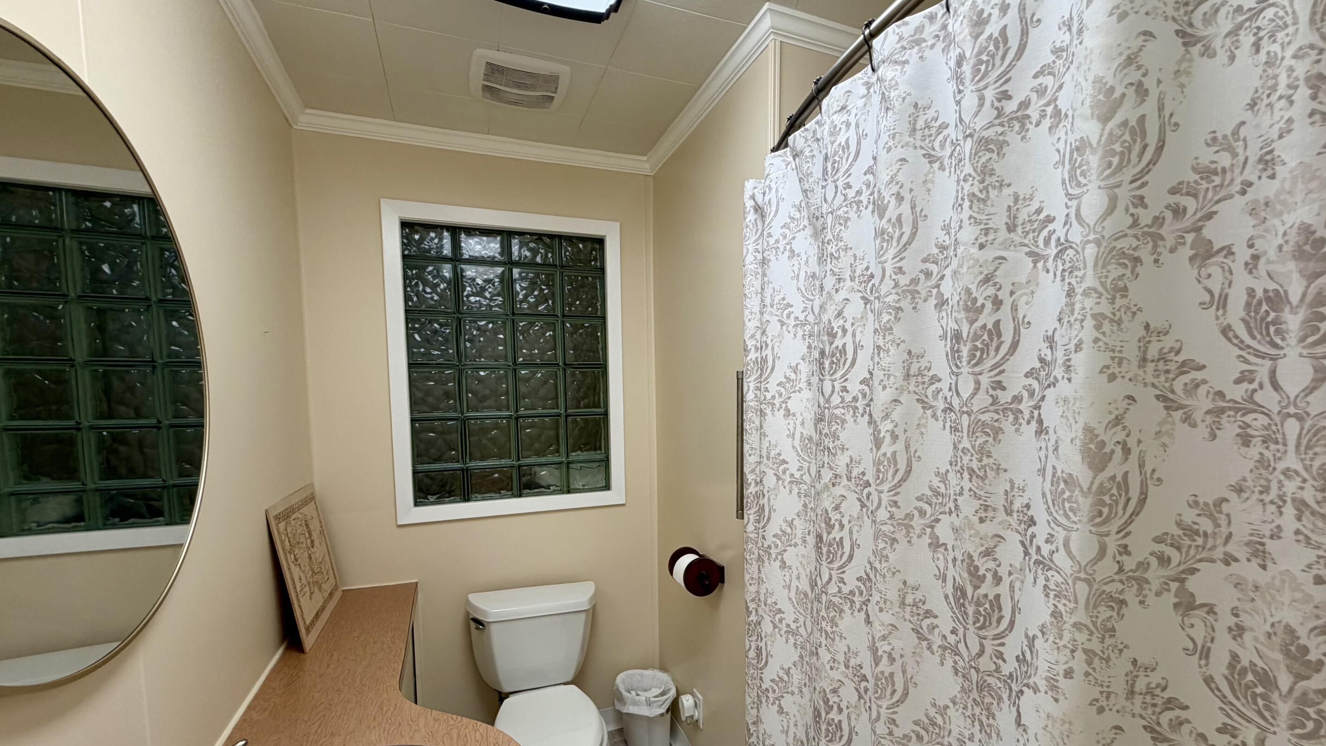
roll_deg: +0.5
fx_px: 563
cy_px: 438
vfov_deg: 66.6
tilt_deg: -4.2
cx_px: 677
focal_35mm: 16
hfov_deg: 99.4
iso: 100
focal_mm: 2.22
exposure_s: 1/120
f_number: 2.2
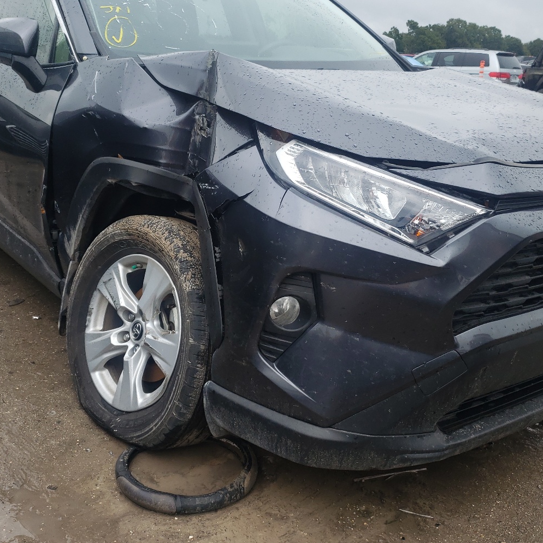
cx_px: 251
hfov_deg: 44.9
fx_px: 657
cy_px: 249
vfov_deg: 44.9
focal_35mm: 37
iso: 50
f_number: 1.5
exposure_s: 1/1111
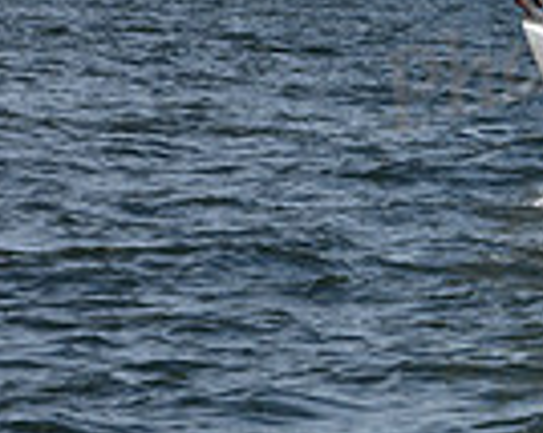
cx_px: 1167
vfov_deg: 5.4
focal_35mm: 284
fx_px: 4561
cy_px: 180
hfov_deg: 6.6
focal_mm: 70
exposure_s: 1/1000
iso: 320
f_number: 10
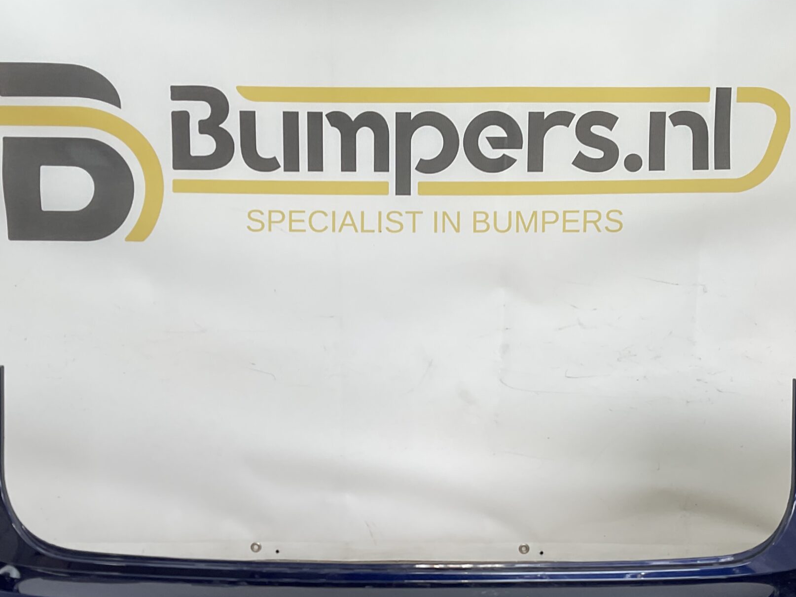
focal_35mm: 46
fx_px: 1058
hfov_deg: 41.2
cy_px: 459
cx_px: 410
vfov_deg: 30.9
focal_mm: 3
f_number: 1.8
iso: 16
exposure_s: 1/206
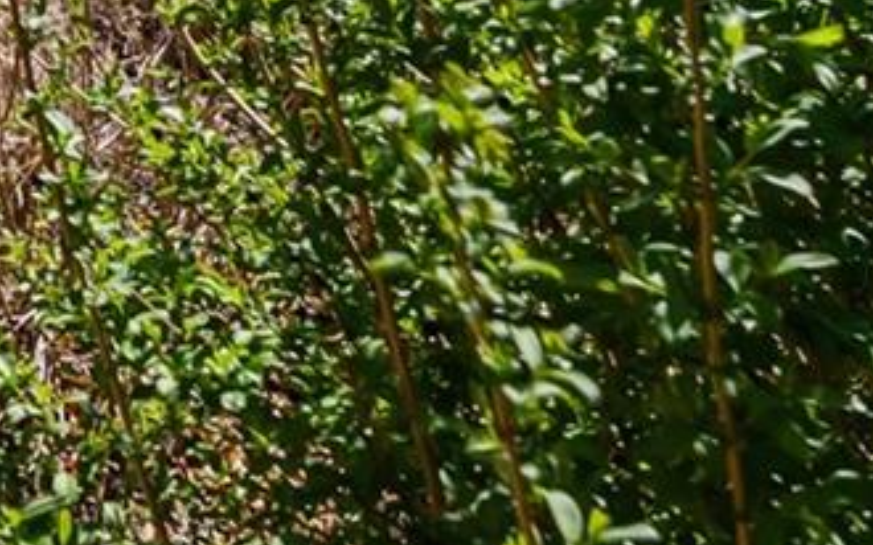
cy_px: -667
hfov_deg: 18.0
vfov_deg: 13.3
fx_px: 1879
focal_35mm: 79
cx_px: -873
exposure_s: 1/125
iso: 200
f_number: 8
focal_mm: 16
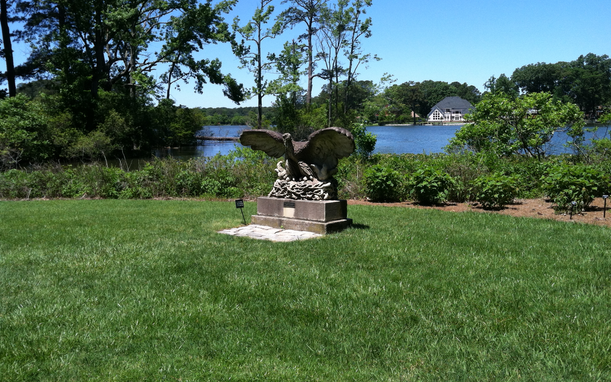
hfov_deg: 51.5
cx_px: 311
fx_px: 633
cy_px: 168
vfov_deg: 33.5
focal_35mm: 38
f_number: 2.8
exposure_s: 1/848
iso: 80
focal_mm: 3.85
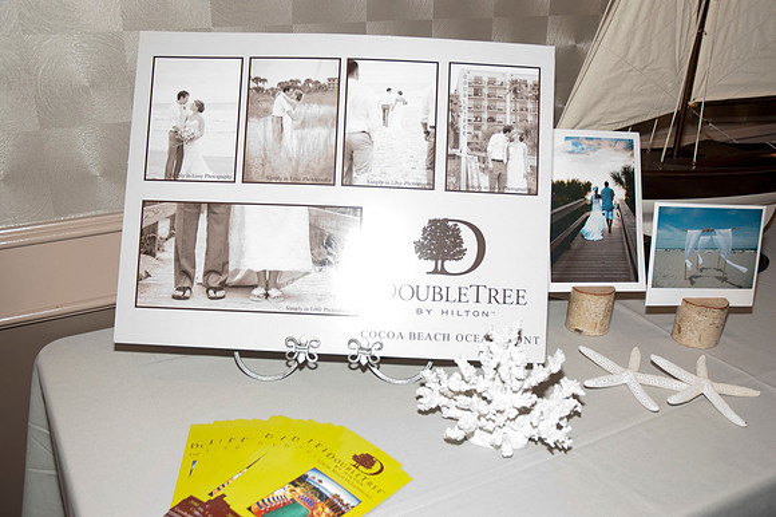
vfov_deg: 35.5
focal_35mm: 38
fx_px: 808
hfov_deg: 51.3
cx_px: 388
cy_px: 258
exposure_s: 1/80
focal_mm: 25
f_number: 4
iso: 400
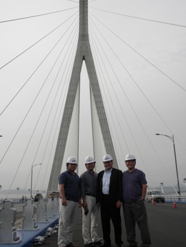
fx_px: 294
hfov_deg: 35.2
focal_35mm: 41
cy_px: 120
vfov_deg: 45.8
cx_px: 93
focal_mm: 6.6
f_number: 10
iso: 64
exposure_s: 1/160
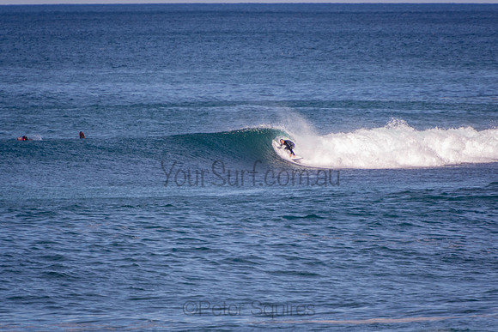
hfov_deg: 3.2
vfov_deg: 2.2
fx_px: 8794
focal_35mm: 636
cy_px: 166
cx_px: 249
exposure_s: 1/1250
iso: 250
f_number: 5.6
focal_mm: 400
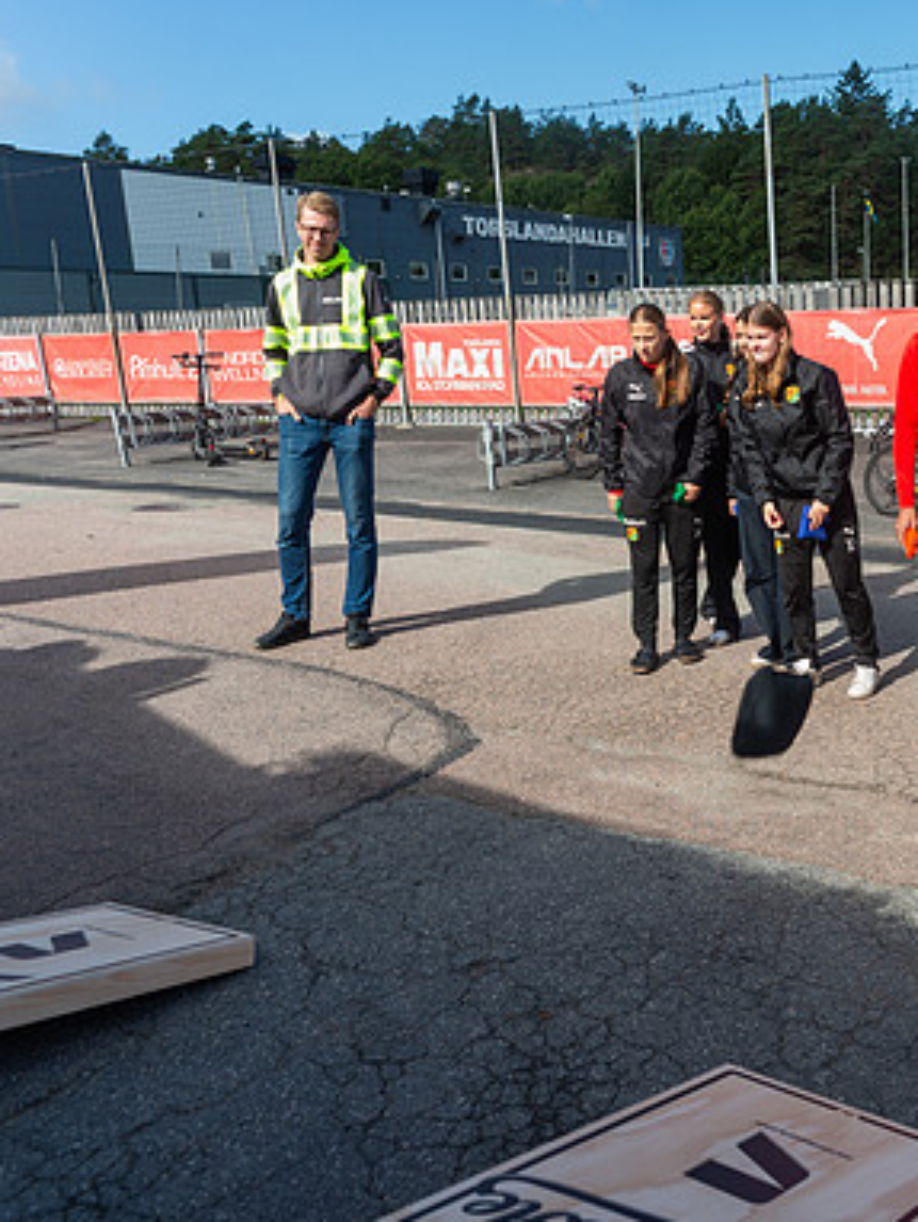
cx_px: 793
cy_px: 611
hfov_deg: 38.5
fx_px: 1236
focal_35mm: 35
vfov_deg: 52.6
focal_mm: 24
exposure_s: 1/320
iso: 100
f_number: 4
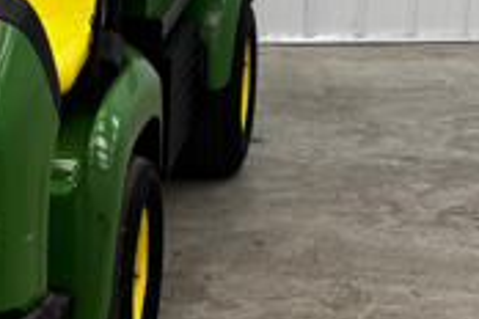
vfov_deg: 11.8
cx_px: -61
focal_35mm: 115
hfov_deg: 17.2
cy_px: -22
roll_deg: -1.0
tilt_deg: -12.5
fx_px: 1530
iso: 50
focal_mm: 6.76
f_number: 1.78
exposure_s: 1/131
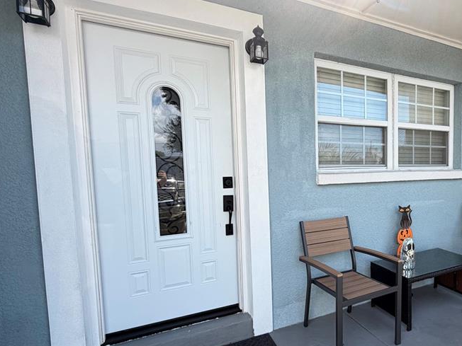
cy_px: 192
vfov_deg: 60.9
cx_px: 314
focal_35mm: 22
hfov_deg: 73.7
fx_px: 294
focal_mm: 2.22
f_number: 2.2
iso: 50
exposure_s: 1/408
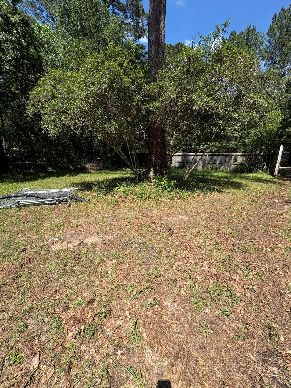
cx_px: 146
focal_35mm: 14
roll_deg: -3.9
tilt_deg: -11.6
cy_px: 194
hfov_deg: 85.7
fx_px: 157
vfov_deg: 102.1
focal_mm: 2.22
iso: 40
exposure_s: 1/1006
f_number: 2.2
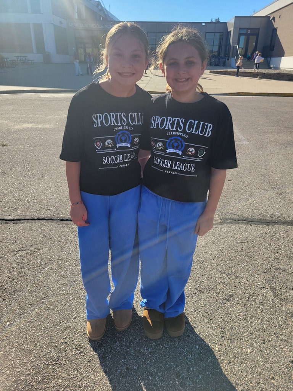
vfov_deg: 67.3
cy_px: 196
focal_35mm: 26
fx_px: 293
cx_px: 146
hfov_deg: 53.1
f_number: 1.8
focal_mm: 5.4
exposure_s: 1/1542
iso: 40
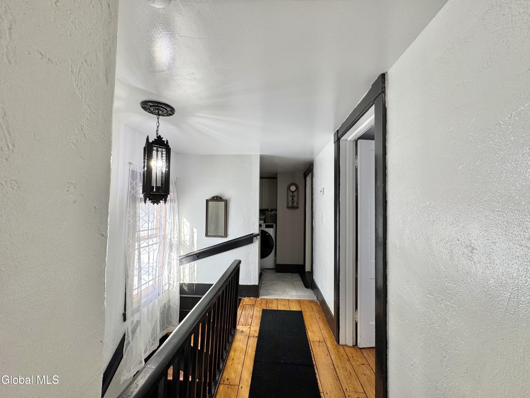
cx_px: 265
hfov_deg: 102.1
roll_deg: -0.7
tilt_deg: +1.4
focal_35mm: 14
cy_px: 199
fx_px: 214
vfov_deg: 85.7
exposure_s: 1/120
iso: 100
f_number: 2.2
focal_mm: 2.22
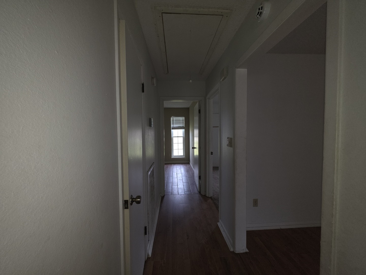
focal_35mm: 13
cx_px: 183
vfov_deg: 89.9
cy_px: 138
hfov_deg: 106.2
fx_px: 137
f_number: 1.9
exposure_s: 1/60
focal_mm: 2.2
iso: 50
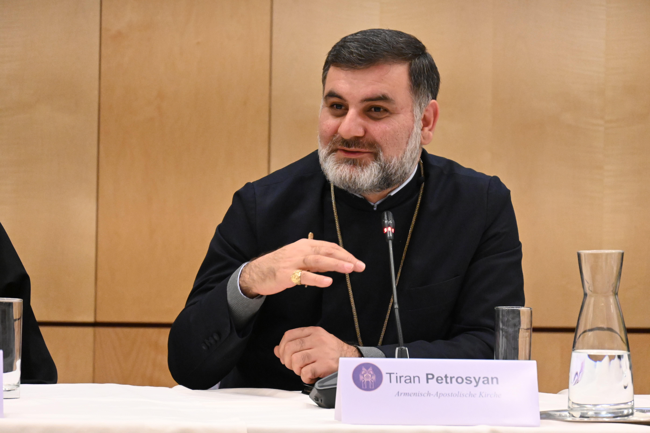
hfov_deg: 9.8
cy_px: 216
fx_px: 3791
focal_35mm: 210
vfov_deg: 6.5
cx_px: 325
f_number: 6.3
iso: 5600
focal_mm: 140
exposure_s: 1/125
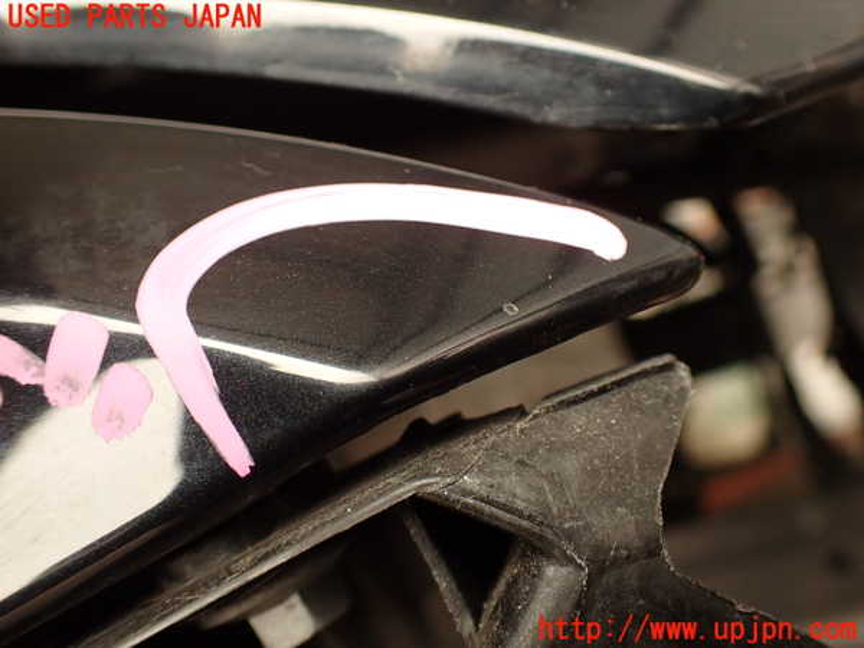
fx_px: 799
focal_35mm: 32
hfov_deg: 56.8
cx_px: 432
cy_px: 324
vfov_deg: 44.2
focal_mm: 5.79
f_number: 2.4
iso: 100
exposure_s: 1/100
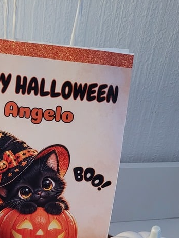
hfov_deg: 25.7
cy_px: 252
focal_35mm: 56
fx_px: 386
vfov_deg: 31.1
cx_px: 38
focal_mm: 5.4
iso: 320
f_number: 1.8
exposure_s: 1/100
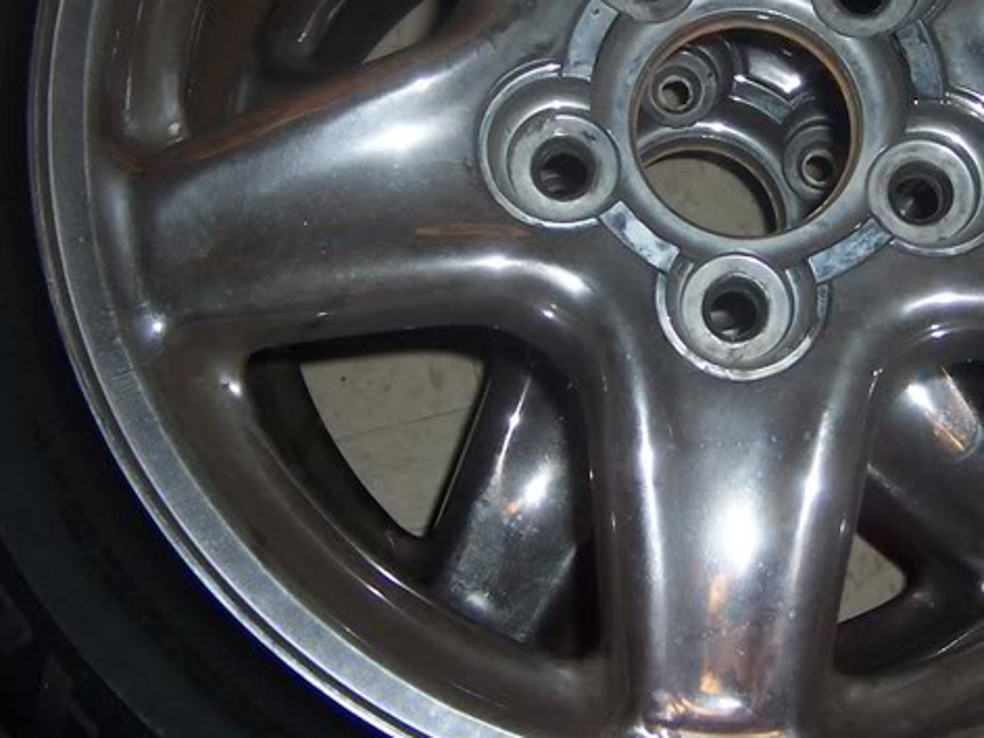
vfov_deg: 15.7
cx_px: 739
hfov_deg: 20.7
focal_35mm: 94
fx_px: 2672
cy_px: 192
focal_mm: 8
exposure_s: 1/60
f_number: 3.4
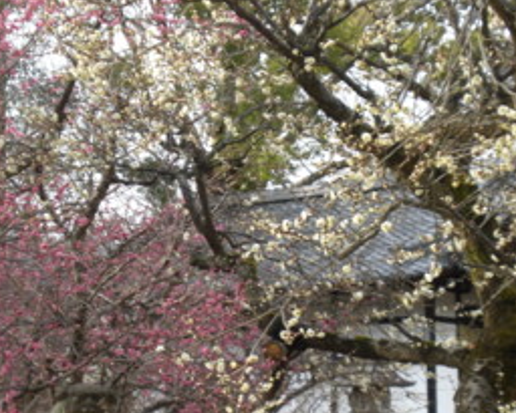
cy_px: 270
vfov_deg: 14.3
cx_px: 196
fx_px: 1650
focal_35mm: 108
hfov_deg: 17.7
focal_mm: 10.4
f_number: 4
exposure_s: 1/80
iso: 50
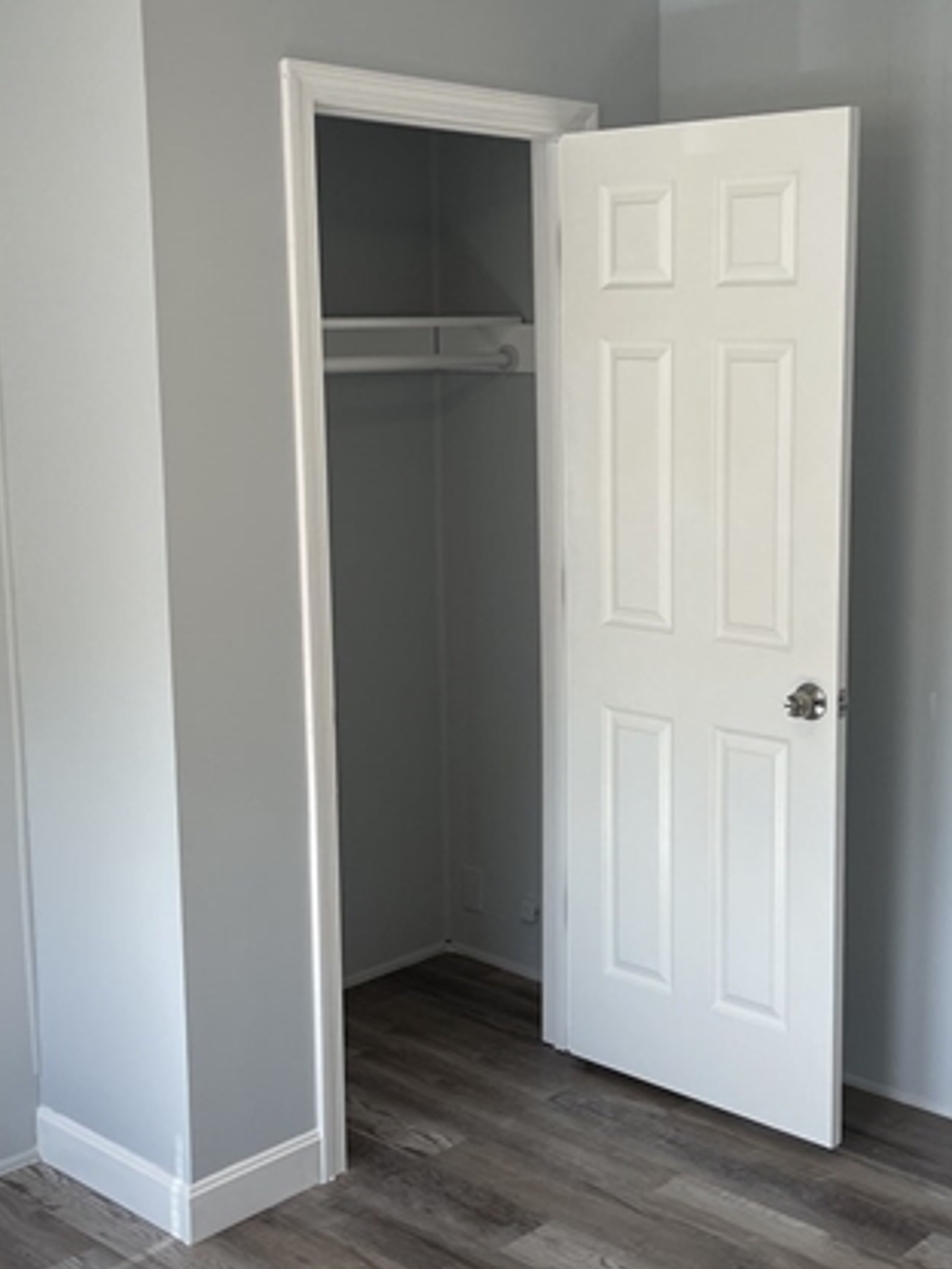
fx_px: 1760
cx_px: 598
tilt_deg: -8.8
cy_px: 622
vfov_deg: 39.7
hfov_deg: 30.1
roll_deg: +0.9
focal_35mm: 48
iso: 32
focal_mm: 4.2
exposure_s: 1/190
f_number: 1.6
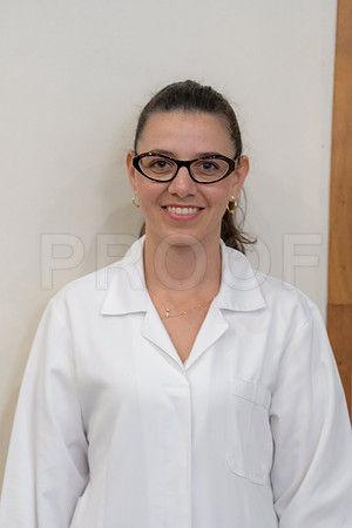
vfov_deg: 11.4
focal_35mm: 180
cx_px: 176
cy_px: 264
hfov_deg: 7.6
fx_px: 2640
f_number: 4
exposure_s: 1/80
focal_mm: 180
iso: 5000
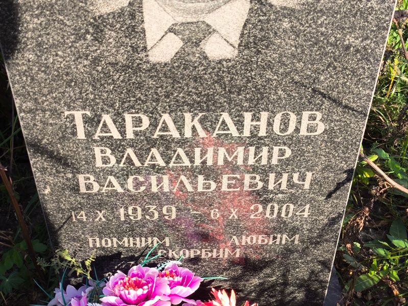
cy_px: 153
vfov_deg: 29.1
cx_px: 204
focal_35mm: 50
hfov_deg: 38.2
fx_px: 590
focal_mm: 4.71
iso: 50
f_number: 1.7
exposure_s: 1/411
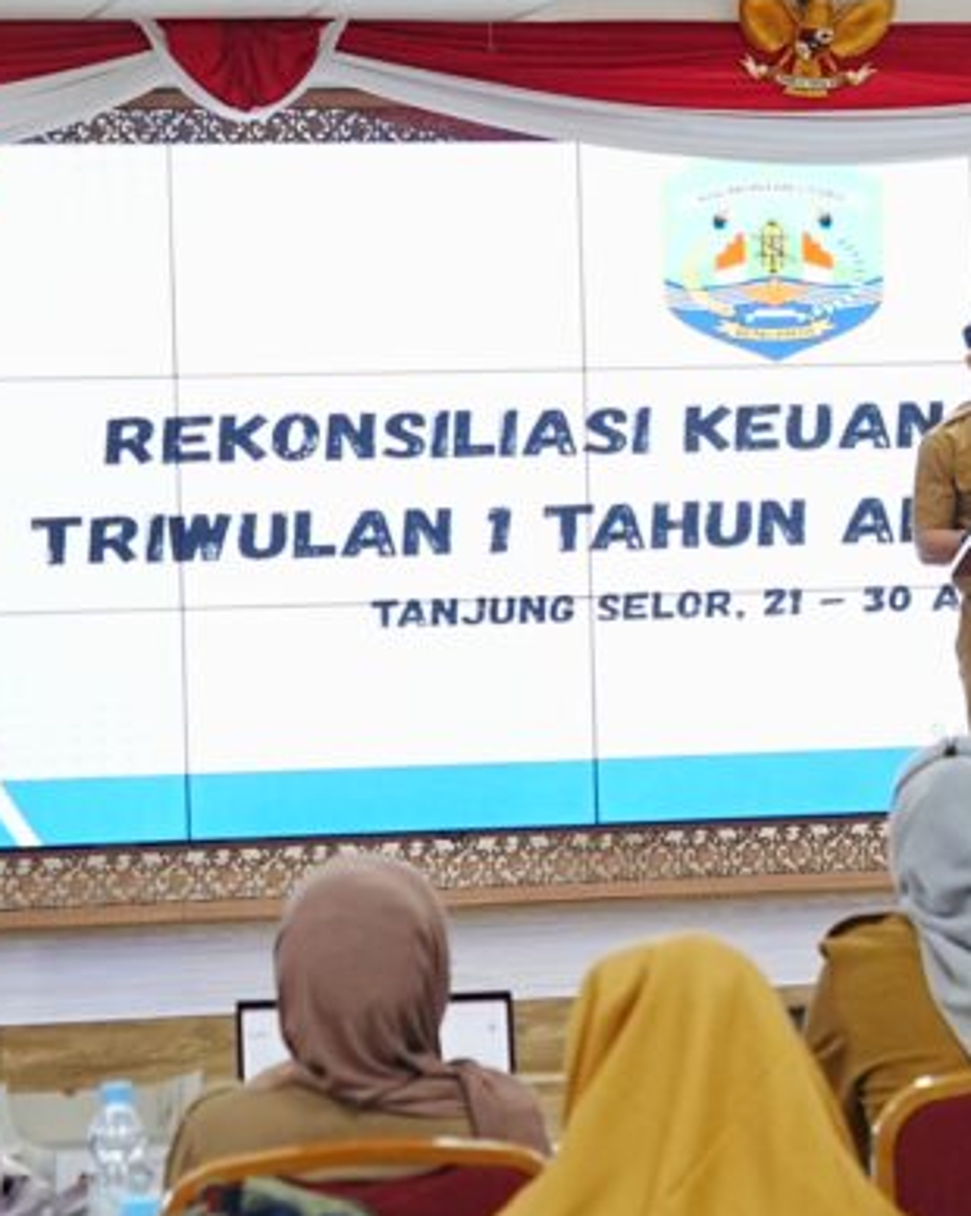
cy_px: 641
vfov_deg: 12.0
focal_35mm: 161
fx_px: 5788
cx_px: 1460
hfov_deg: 9.3
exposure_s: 1/100
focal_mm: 65
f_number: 5.6
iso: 2500
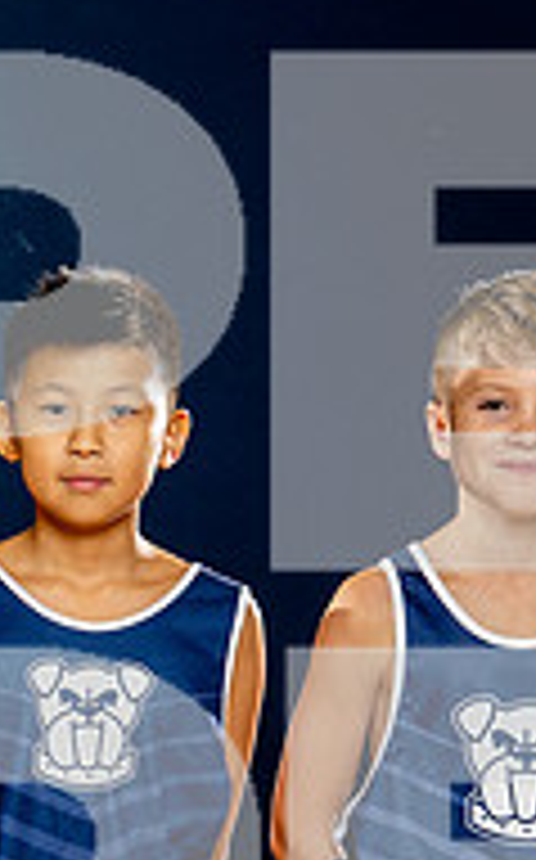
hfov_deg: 9.1
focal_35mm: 136
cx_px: -464
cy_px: 878
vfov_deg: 15.1
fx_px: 3186
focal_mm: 35
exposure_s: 1/250
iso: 800
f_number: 5.6
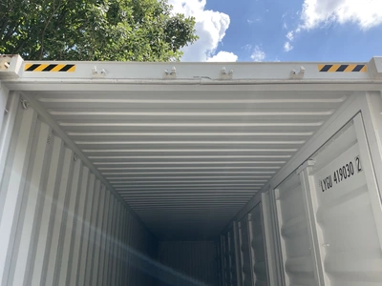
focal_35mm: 29
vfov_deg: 48.2
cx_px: 191
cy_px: 143
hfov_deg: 61.7
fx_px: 320
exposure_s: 1/613
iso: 25
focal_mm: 3
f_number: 1.8
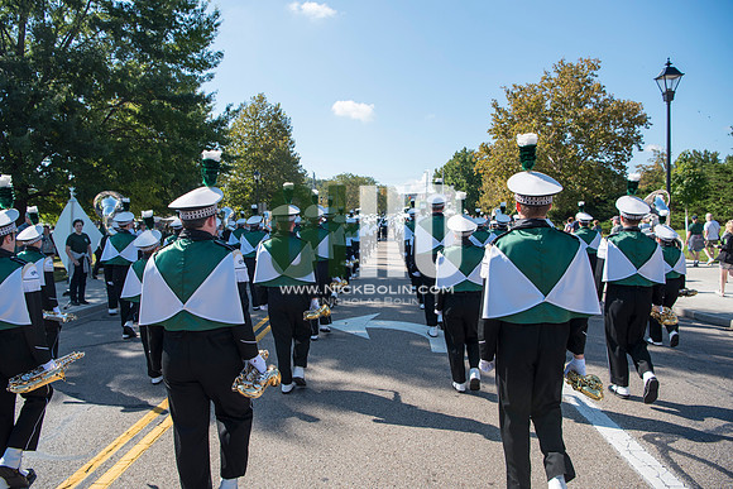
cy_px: 244
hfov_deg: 73.7
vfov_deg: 53.2
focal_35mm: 24
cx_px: 366
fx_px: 489
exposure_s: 1/1000
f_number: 5.6
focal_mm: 24
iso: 200
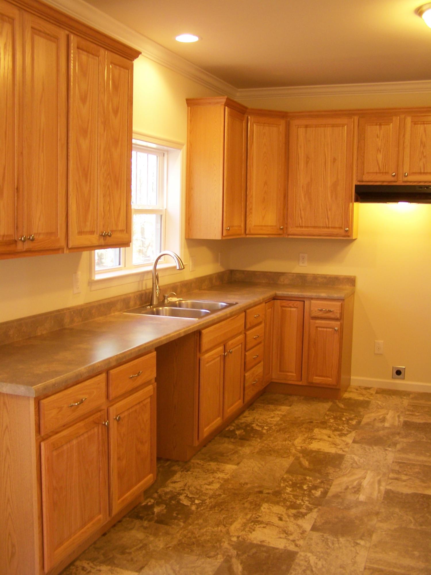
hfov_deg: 37.7
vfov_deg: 49.0
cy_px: 288
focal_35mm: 38
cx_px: 216
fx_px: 631
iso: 64
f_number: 2.8
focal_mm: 6.3
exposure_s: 1/8
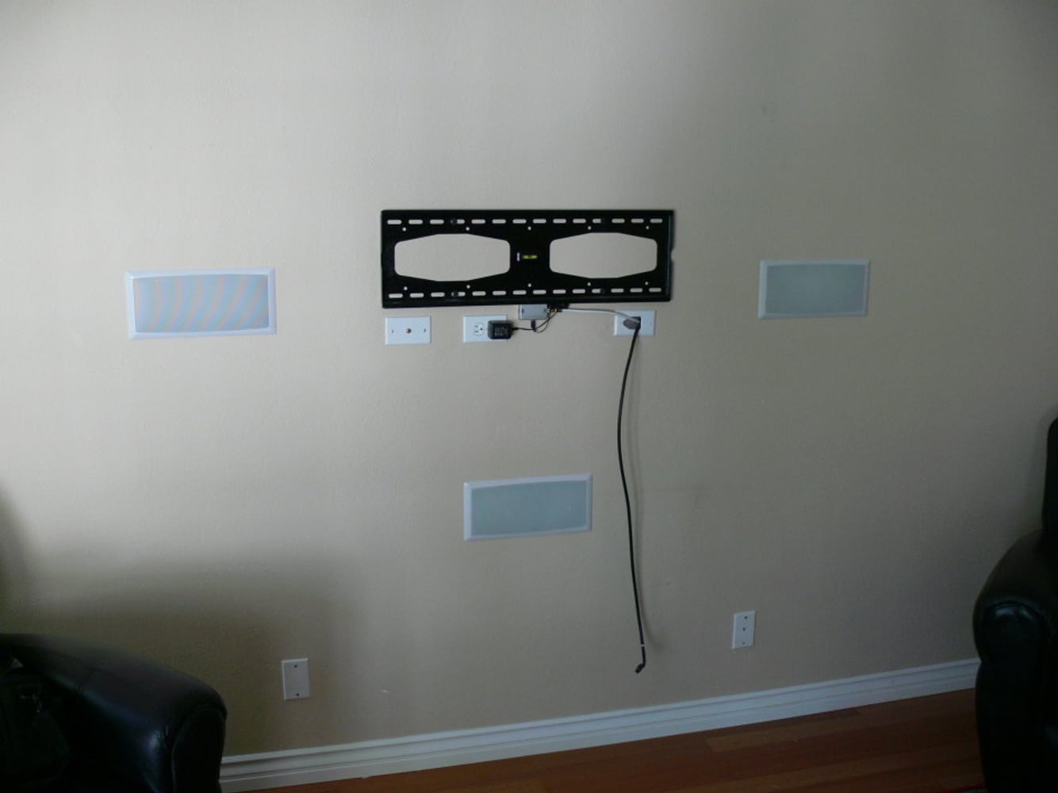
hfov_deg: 52.6
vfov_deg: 40.7
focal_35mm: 35
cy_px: 396
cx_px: 529
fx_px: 1070
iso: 125
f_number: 2.8
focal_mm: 7.4
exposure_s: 1/30
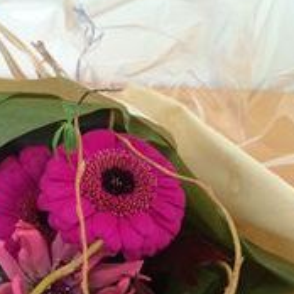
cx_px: 73
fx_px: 567
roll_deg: +5.9
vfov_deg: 28.1
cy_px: 257
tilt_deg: -34.9
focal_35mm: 59
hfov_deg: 28.6
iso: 50
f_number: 2.2
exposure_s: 1/30
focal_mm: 4.15
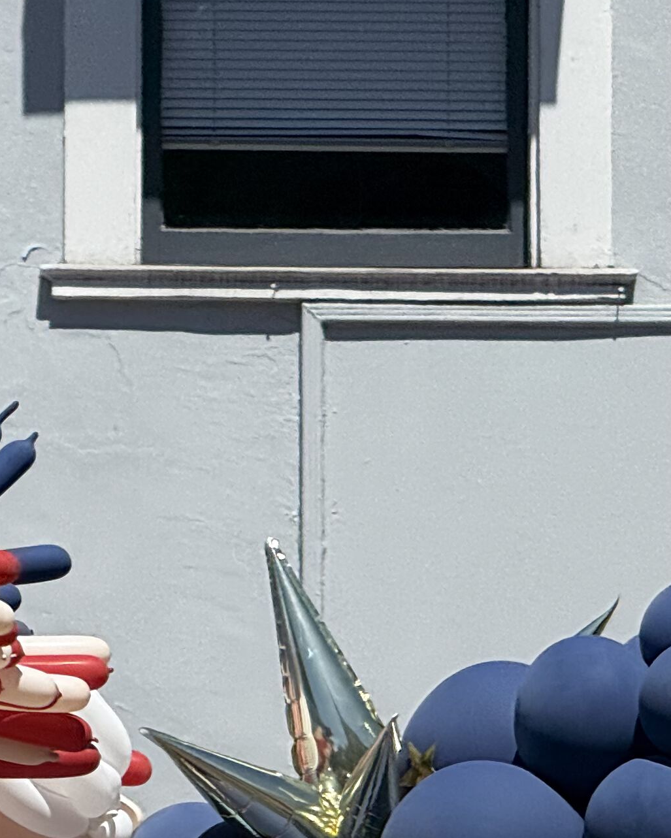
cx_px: -641
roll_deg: -2.5
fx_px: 9132
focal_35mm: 368
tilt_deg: +6.5
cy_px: 635
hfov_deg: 4.2
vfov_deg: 5.3
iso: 50
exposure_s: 1/2817
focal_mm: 15.66
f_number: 2.8
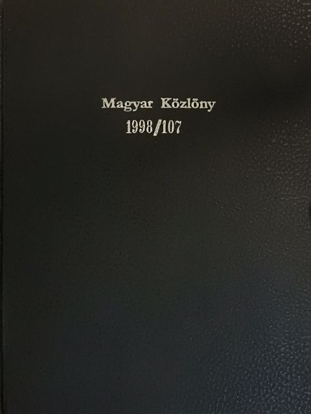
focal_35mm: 60
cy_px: 207
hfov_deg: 24.4
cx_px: 156
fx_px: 719
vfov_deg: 32.2
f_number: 4.2
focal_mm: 10.7
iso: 1600
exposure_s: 1/200
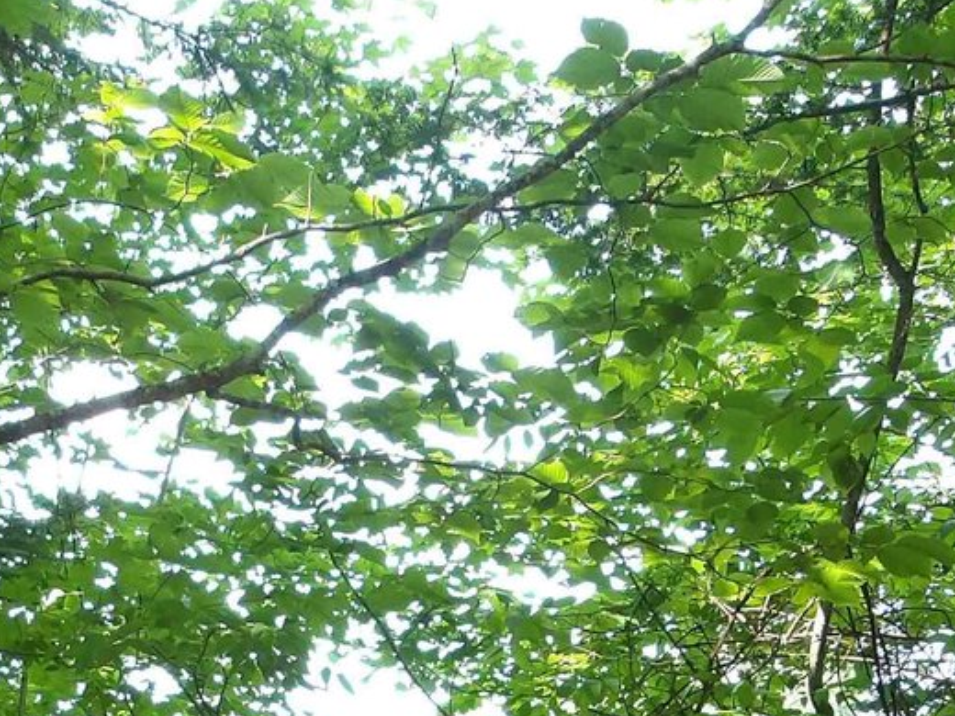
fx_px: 2290
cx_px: 301
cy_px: 964
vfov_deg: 16.7
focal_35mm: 83
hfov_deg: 23.4
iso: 100
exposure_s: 1/81
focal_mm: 4.9
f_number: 3
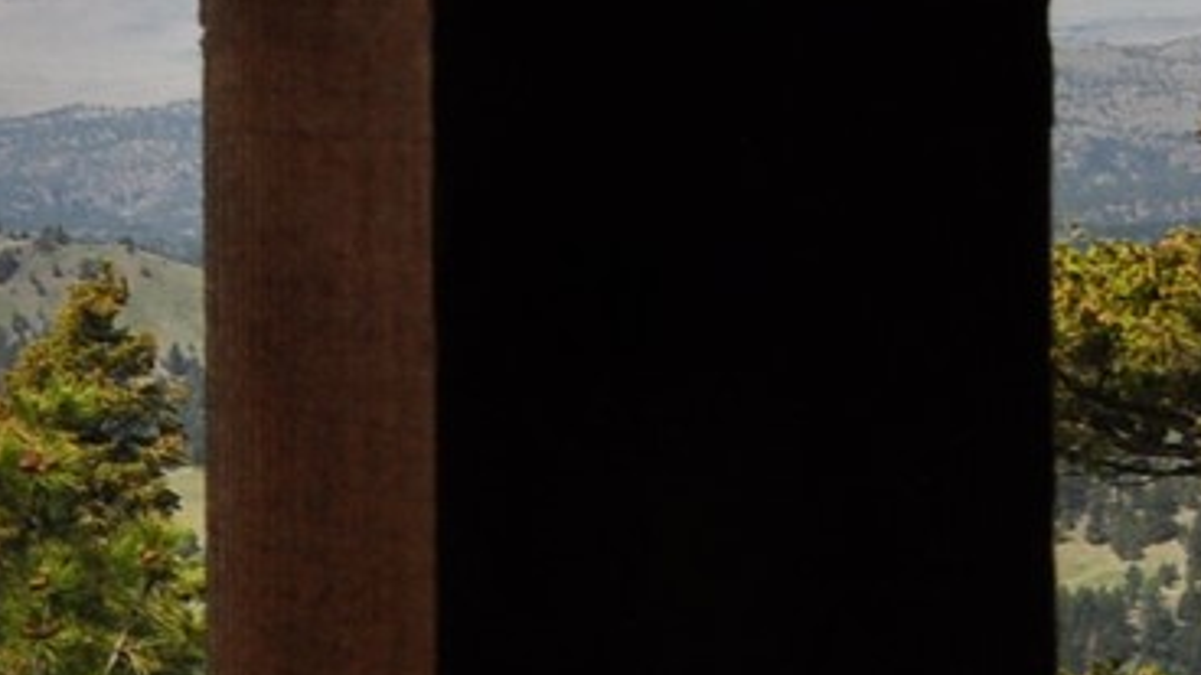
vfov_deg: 5.9
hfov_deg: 8.8
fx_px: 6497
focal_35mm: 204
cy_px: -272
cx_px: -2314
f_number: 10
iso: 200
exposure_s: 1/320
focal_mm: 22
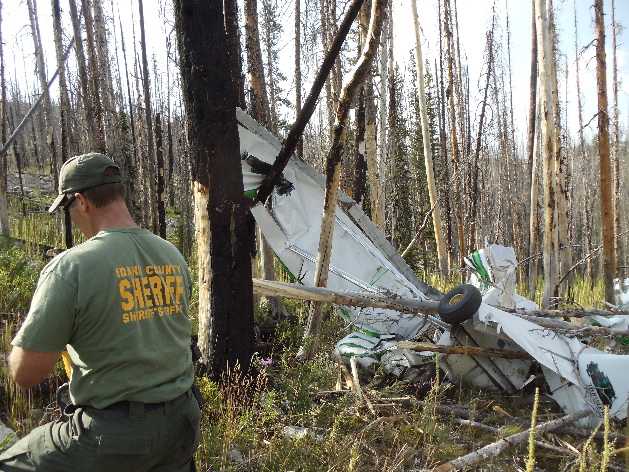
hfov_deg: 42.9
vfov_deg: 32.9
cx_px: 314
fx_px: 800
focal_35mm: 44
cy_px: 236
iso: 100
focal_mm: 6
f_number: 3.5
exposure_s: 1/400
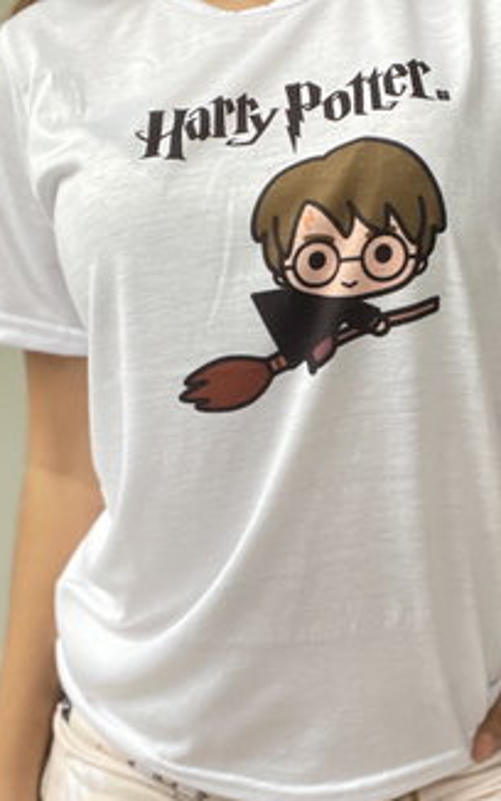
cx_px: 305
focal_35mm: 52
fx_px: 1135
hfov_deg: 24.8
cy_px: 380
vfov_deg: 38.8
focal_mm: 2.71
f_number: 2.2
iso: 200
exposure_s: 1/40
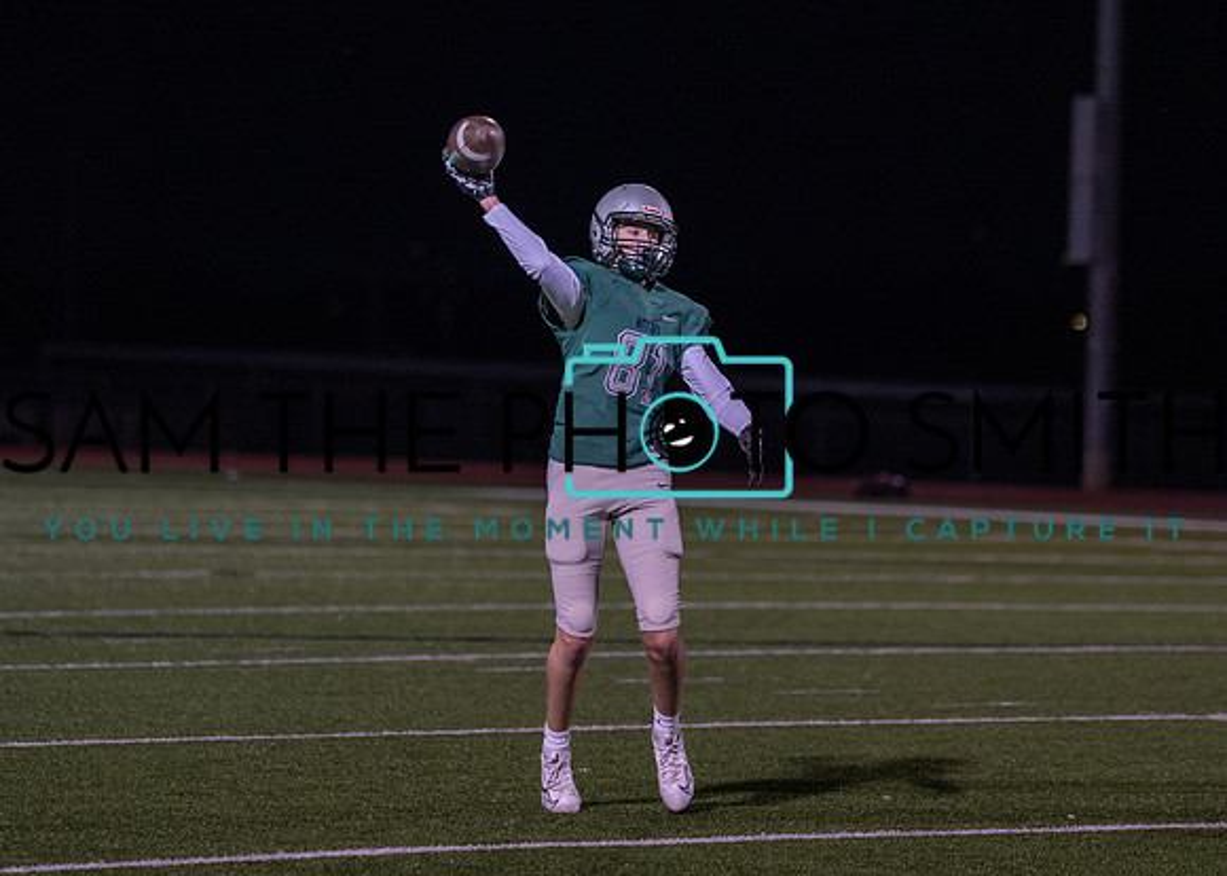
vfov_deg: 7.0
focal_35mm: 206
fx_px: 7186
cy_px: 362
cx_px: 658
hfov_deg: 9.8
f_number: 2.8
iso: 2000
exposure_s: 1/1000
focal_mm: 149
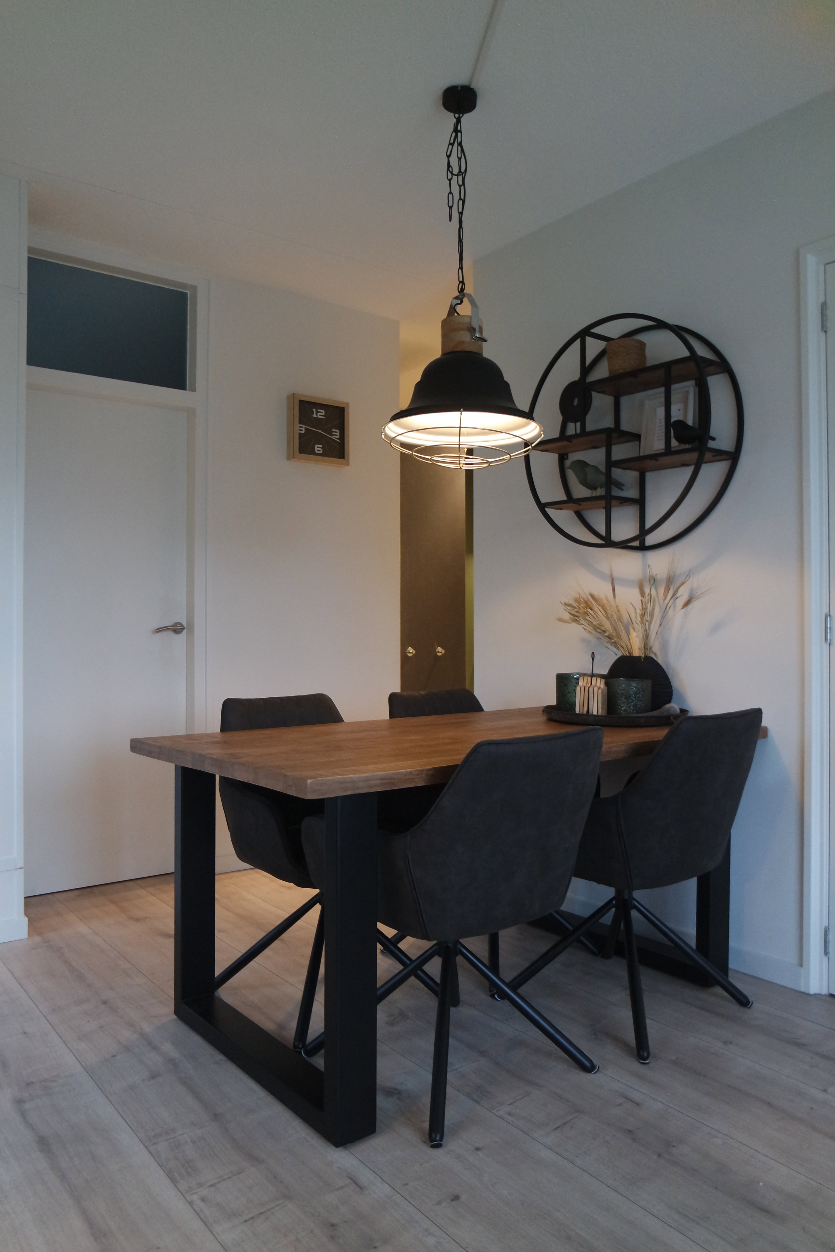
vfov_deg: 73.7
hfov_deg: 53.1
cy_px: 626
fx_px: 835
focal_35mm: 24
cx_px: 418
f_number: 3.5
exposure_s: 1/30
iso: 1600
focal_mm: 16
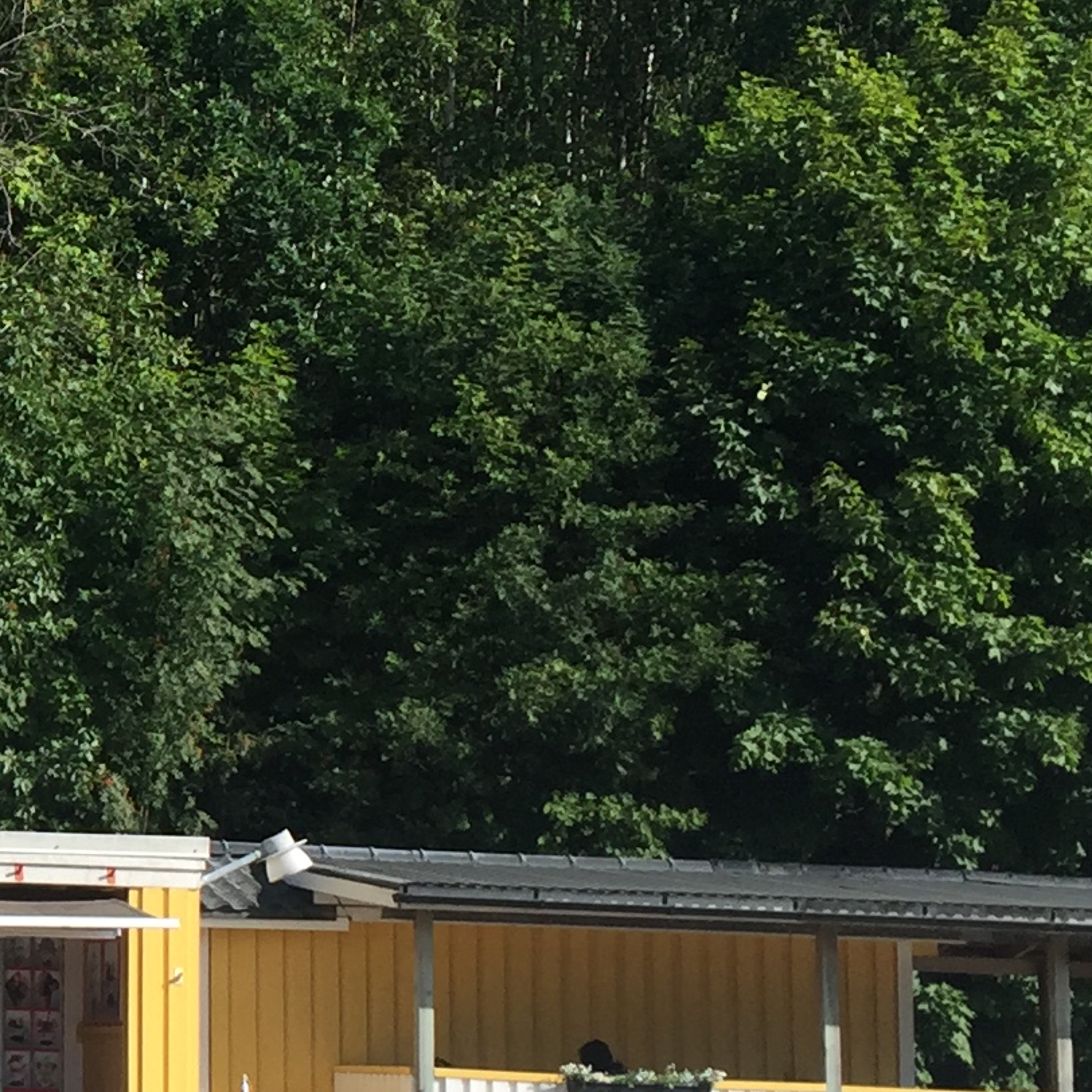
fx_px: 3676
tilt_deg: +9.1
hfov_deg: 15.5
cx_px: -596
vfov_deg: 16.9
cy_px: 502
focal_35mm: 103
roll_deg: -3.4
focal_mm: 4.15
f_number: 2.2
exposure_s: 1/1319
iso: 32
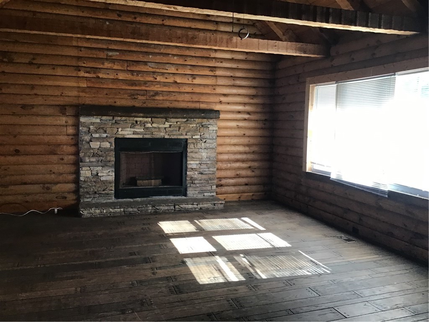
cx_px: 214
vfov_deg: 45.4
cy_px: 161
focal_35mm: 31
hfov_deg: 58.4
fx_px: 384
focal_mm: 3.3
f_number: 2.4
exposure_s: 1/30
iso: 50
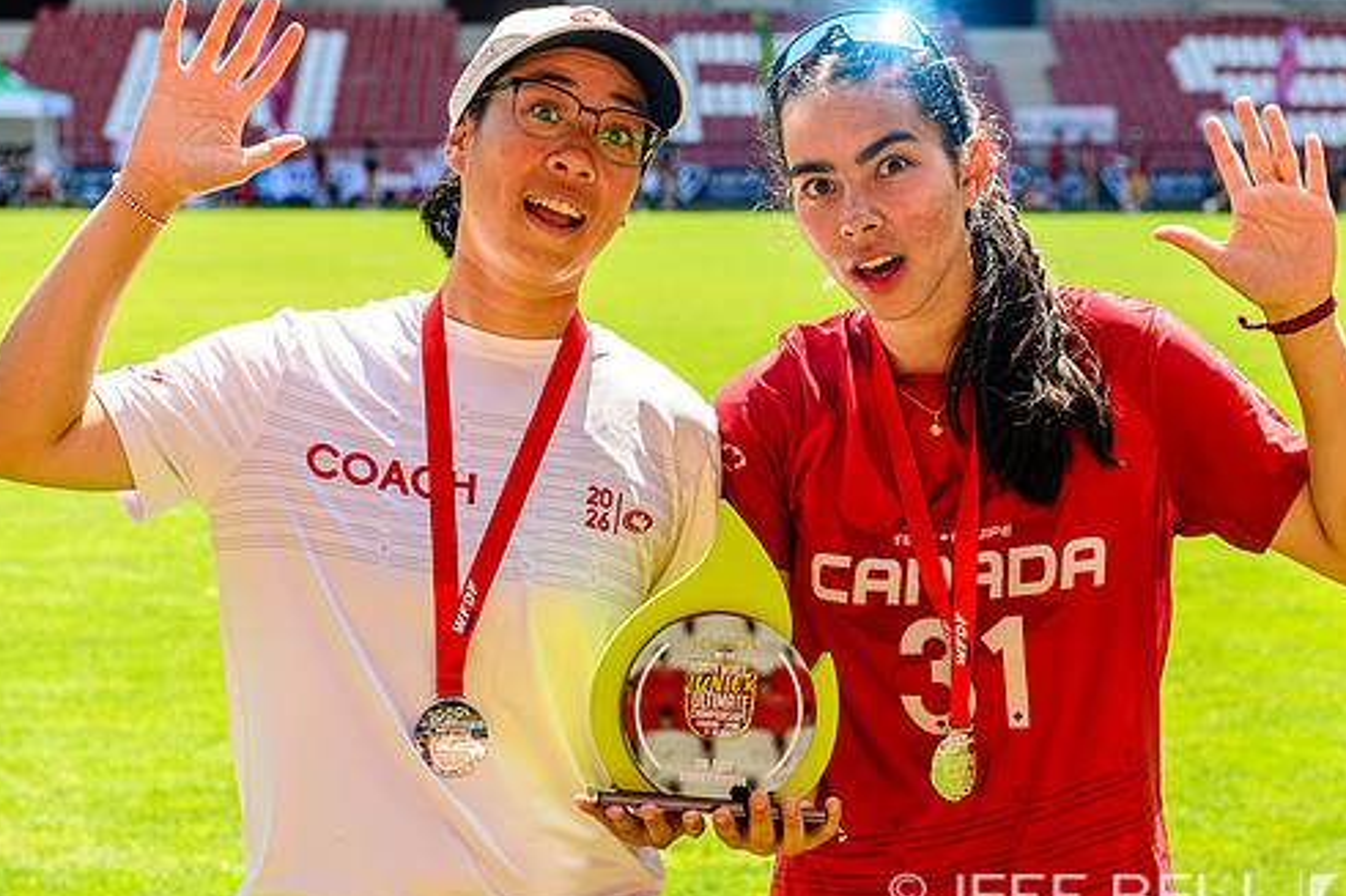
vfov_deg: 17.5
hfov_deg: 26.0
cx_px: 707
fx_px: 2915
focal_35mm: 78
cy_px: 478
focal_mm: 66
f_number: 5.6
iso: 160
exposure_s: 1/200
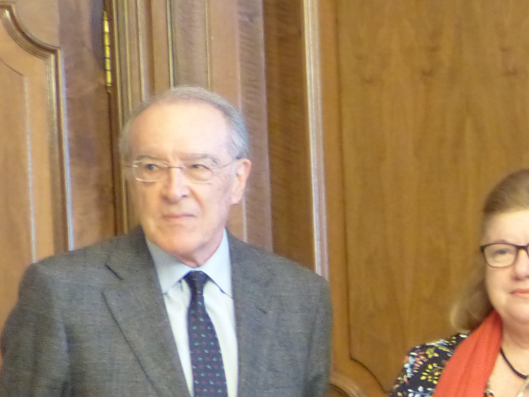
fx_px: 2231
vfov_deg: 9.9
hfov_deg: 12.7
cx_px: 826
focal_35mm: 146
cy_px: 567
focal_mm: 7.6
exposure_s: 1/15
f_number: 2.8
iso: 500
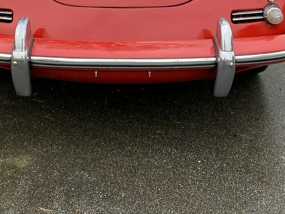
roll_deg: +1.0
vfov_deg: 21.6
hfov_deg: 30.7
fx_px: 519
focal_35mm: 63
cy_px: -43
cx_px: 124
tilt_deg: -14.7
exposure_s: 1/121
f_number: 1.8
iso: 64
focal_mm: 4.25
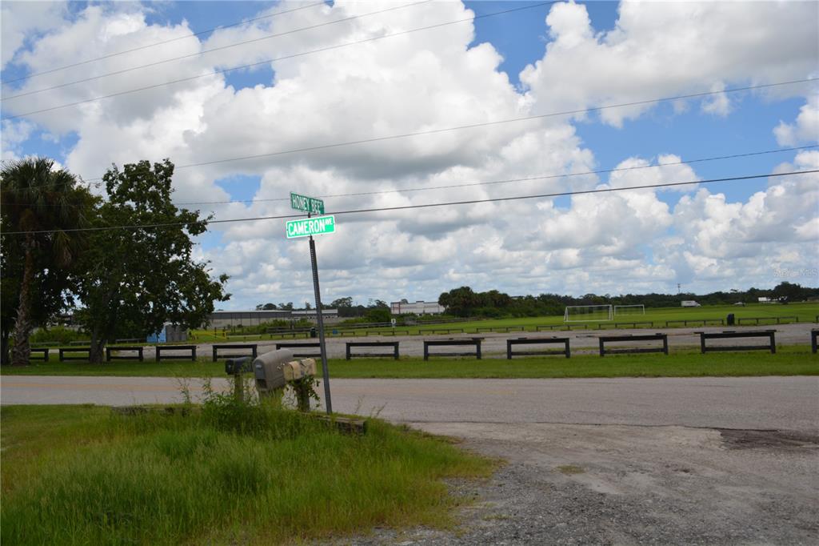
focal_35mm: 30
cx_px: 410
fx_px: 682
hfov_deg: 61.9
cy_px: 273
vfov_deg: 43.6
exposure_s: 1/200
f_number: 11
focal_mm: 20
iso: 100
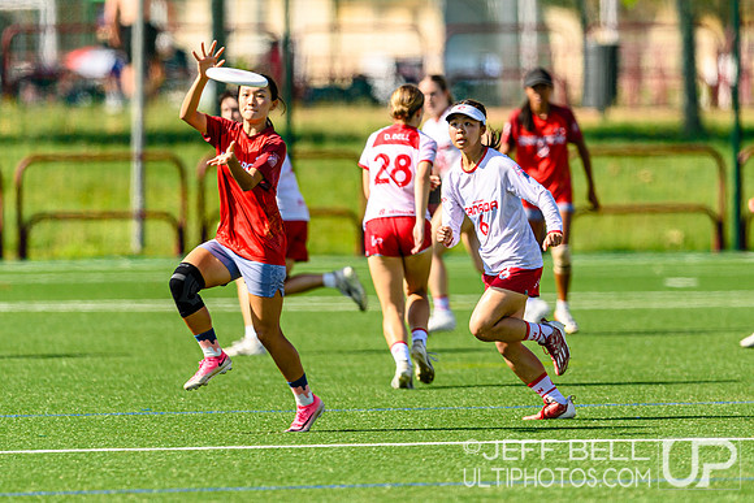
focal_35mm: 600
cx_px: 412
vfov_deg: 2.3
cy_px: 220
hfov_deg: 3.4
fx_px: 12579
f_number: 3.2
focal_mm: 400
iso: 100
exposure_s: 1/1600
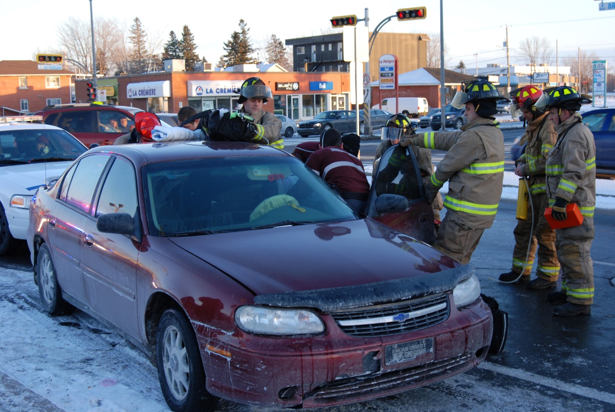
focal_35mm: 51
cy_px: 206
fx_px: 872
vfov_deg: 26.6
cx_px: 308
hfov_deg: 38.8
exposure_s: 1/100
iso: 200
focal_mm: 34
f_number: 5
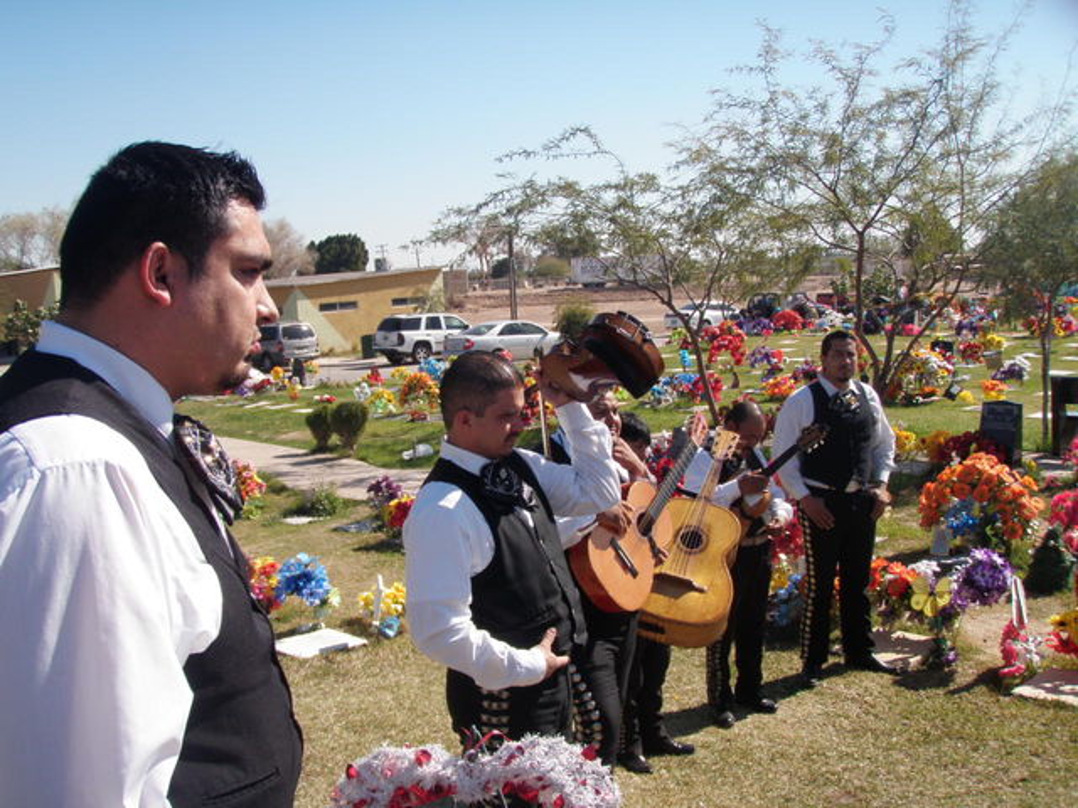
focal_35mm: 38
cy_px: 404
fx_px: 1183
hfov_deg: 49.0
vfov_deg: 37.7
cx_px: 539
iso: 80
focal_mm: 6.7
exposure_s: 1/800
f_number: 3.5
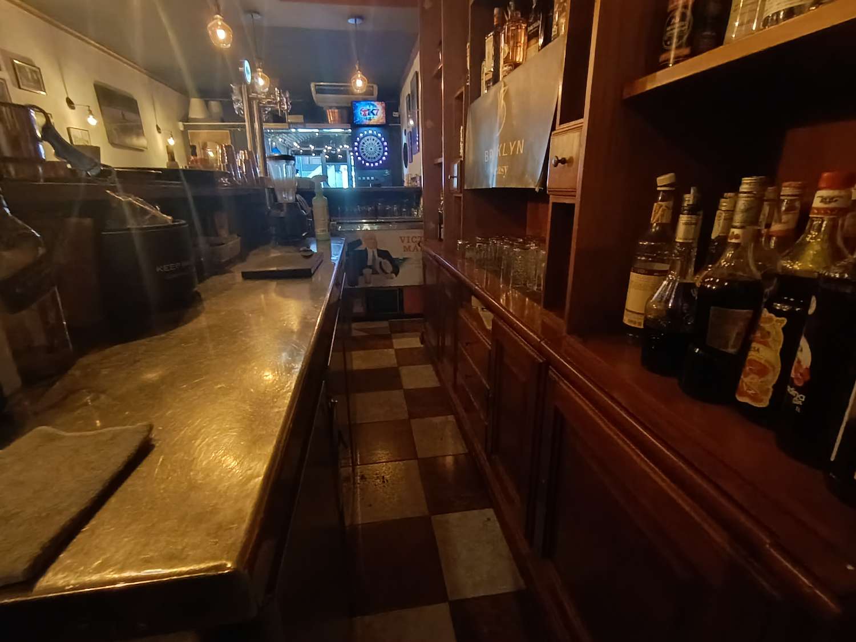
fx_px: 420
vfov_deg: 74.7
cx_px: 428
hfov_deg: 91.0
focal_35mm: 17
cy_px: 321
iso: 2042
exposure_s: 1/20
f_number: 2.2
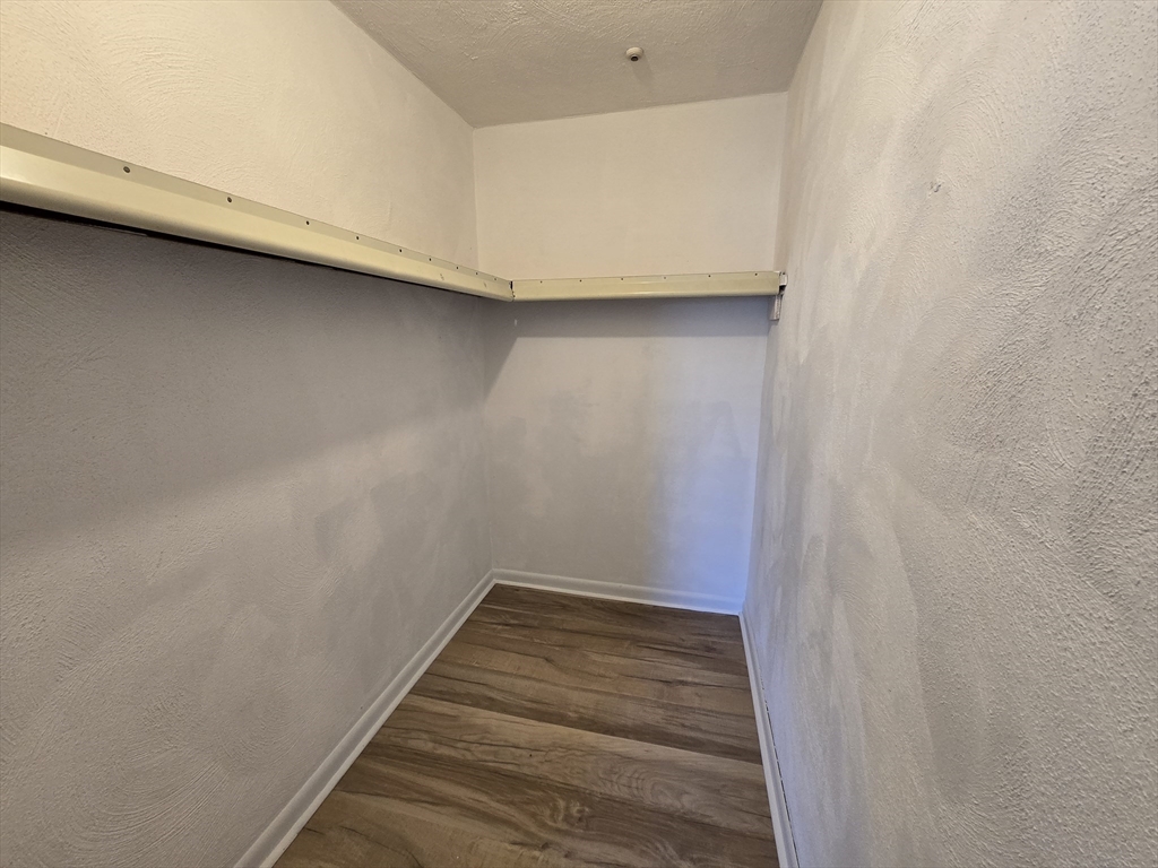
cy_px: 434
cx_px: 579
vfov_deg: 89.9
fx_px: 435
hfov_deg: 106.2
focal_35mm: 13
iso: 160
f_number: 2.2
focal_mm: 2.2
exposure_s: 1/60
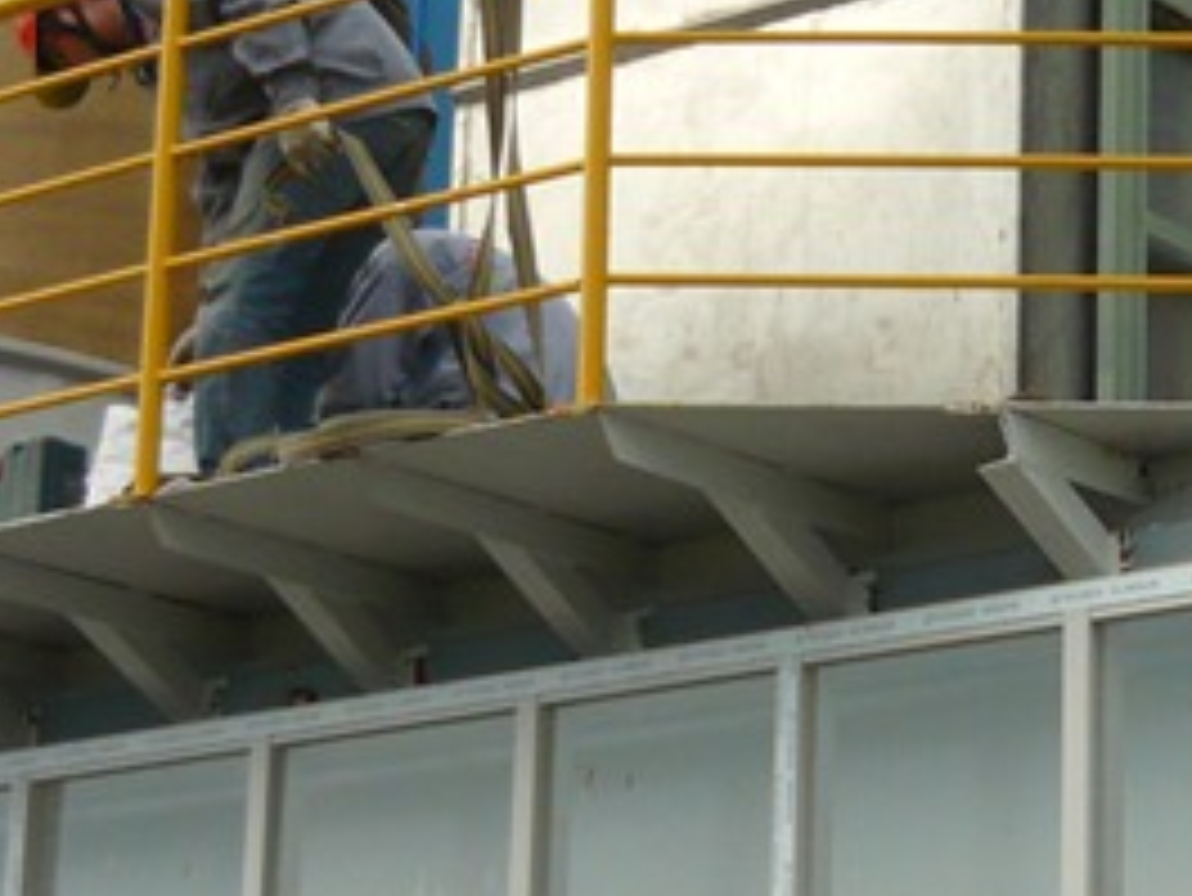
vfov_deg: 12.1
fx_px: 4203
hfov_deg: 16.1
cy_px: 297
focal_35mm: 122
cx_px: 870
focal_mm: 5.5
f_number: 2.8
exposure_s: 1/400
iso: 100
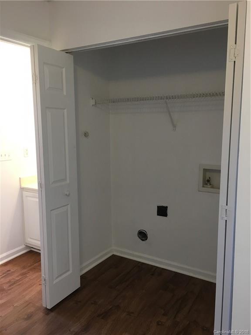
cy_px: 168
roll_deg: +0.0
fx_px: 280
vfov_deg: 61.7
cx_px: 126
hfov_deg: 48.2
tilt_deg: -9.3
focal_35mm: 29
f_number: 2.2
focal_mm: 4.15
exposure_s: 1/30
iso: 80
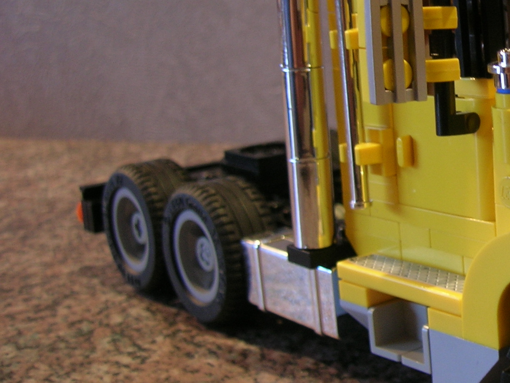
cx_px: 533
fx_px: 1061
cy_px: 140
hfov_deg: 25.4
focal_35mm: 72
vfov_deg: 20.4
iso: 50
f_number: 2.9
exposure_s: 1/4.2
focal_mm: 5.7
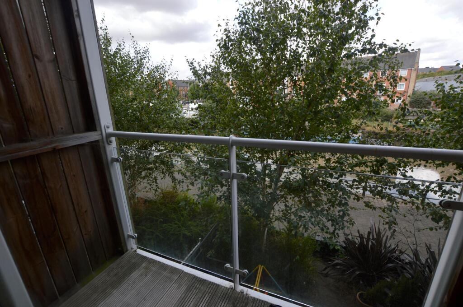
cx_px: 232
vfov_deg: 77.2
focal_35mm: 15
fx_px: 193
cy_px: 154
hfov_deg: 100.5
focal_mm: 10
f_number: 5.6
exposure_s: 1/125
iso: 100
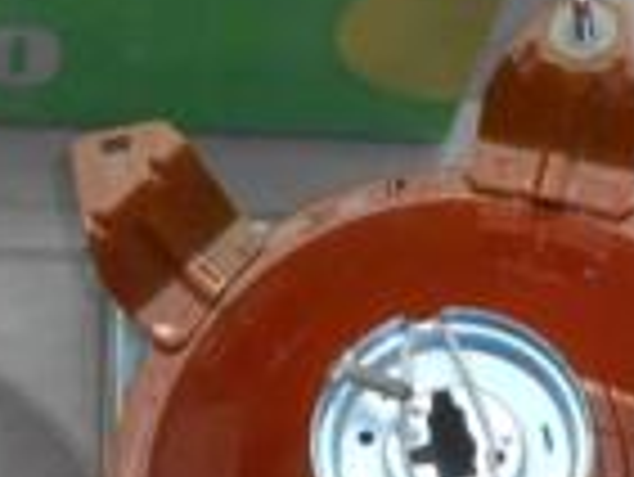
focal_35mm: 147
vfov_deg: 10.1
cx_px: -63
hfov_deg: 13.2
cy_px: 270
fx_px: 2695
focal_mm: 4.6
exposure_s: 1/30
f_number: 3.5
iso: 250
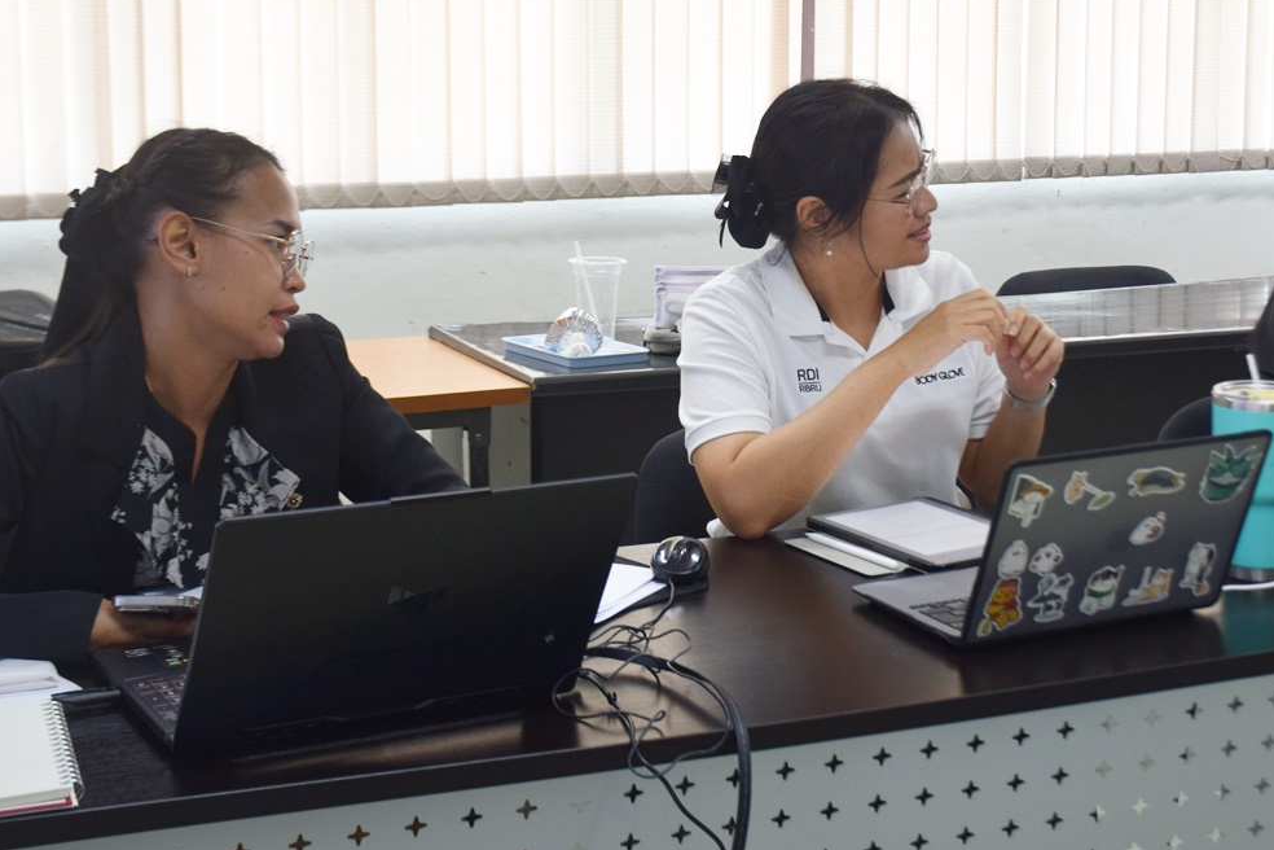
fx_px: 2186
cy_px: 225
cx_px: 803
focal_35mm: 62
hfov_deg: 32.3
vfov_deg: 21.8
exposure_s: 1/80
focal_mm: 27
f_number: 4.5
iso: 400
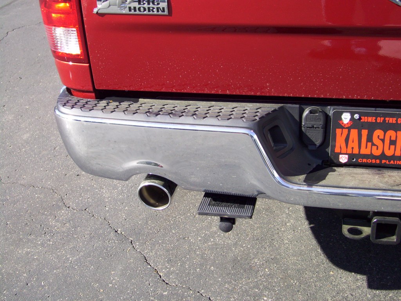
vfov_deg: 29.1
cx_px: 200
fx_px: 579
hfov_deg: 38.2
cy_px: 150
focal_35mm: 50
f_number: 4
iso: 80
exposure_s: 1/200
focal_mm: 8.8
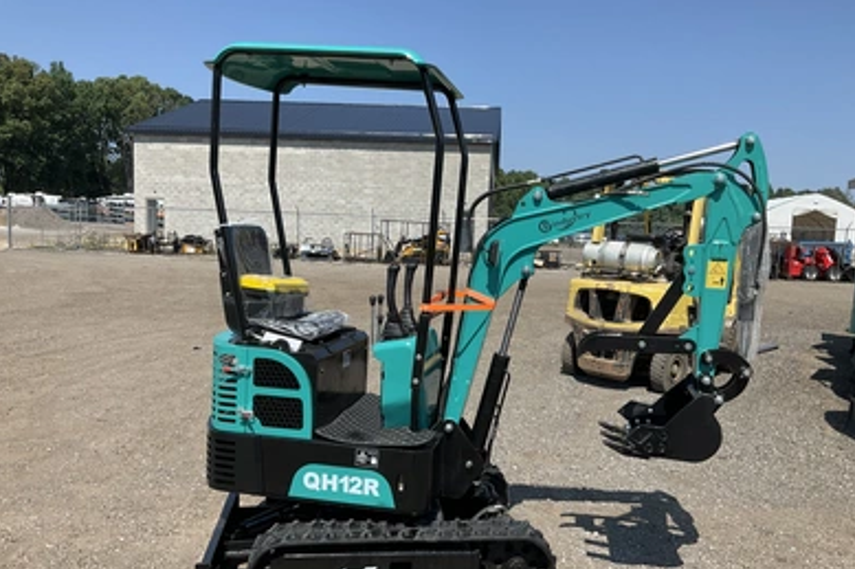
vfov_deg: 42.2
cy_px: 319
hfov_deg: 60.3
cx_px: 437
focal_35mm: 31
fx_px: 736
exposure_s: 1/1786
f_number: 1.8
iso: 25
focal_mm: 3
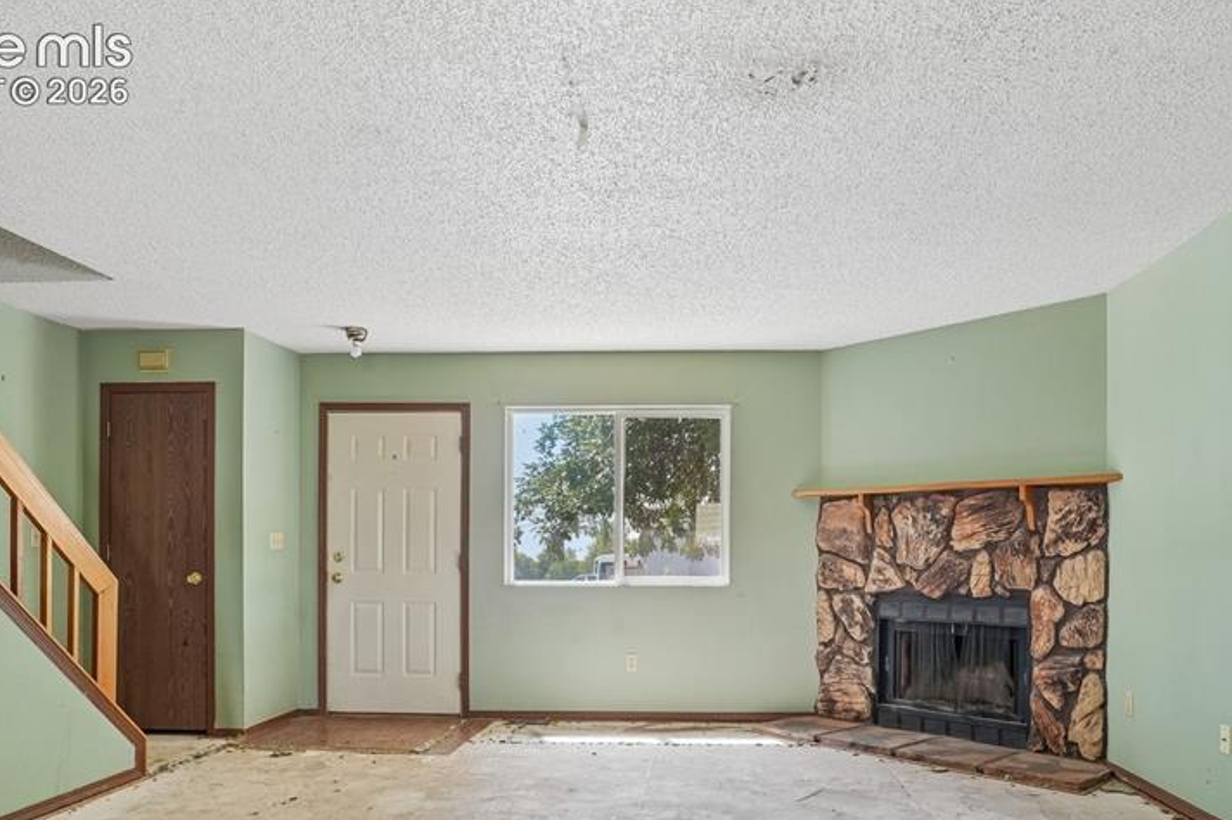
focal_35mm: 24
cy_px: 541
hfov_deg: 74.2
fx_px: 811
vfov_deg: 52.7
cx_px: 680
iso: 500
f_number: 8
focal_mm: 11
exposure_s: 1/30
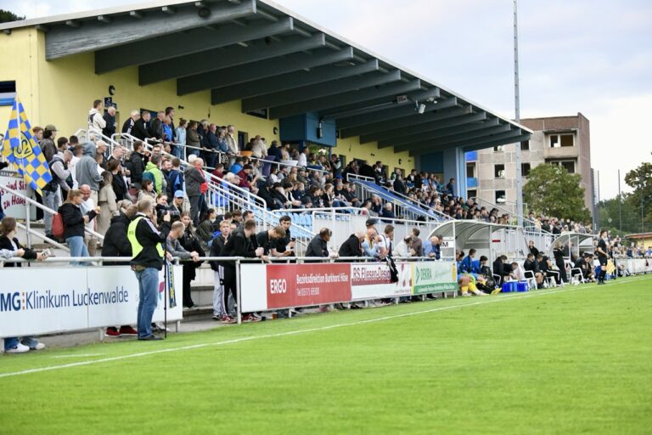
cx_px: 326
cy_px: 218
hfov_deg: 25.4
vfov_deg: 17.1
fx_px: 1449
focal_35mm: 80
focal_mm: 80
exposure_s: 1/1600
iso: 8000
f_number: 4.5
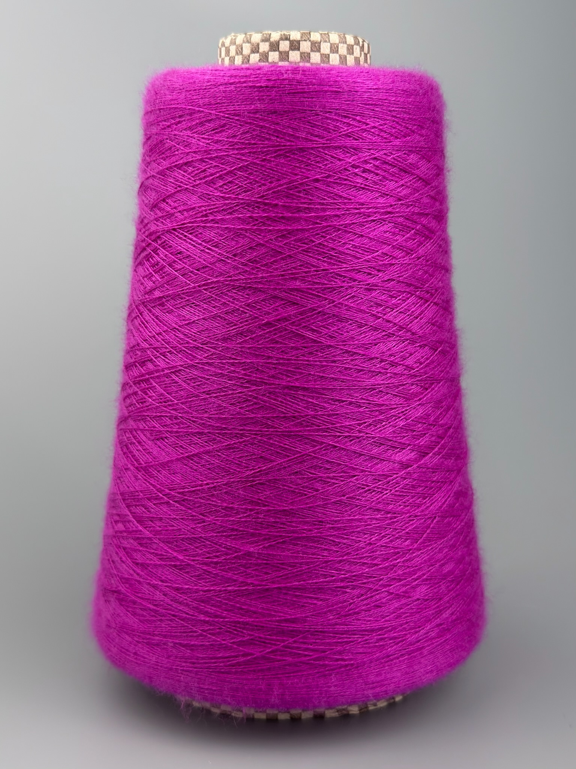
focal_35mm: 24
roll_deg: +1.4
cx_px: 288
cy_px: 384
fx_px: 532
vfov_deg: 71.6
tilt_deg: -10.0
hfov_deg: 56.8
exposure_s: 1/929
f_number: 1.78
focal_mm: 6.76
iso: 80
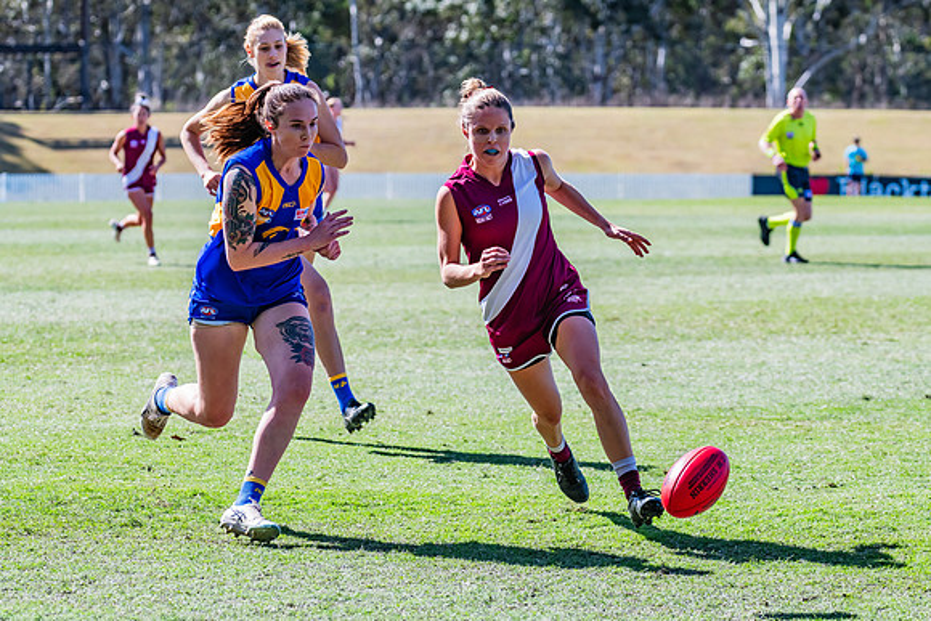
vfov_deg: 7.9
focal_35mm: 173
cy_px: 310
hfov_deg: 11.8
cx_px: 466
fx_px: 4487
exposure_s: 1/1600
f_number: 7.1
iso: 800
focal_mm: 170
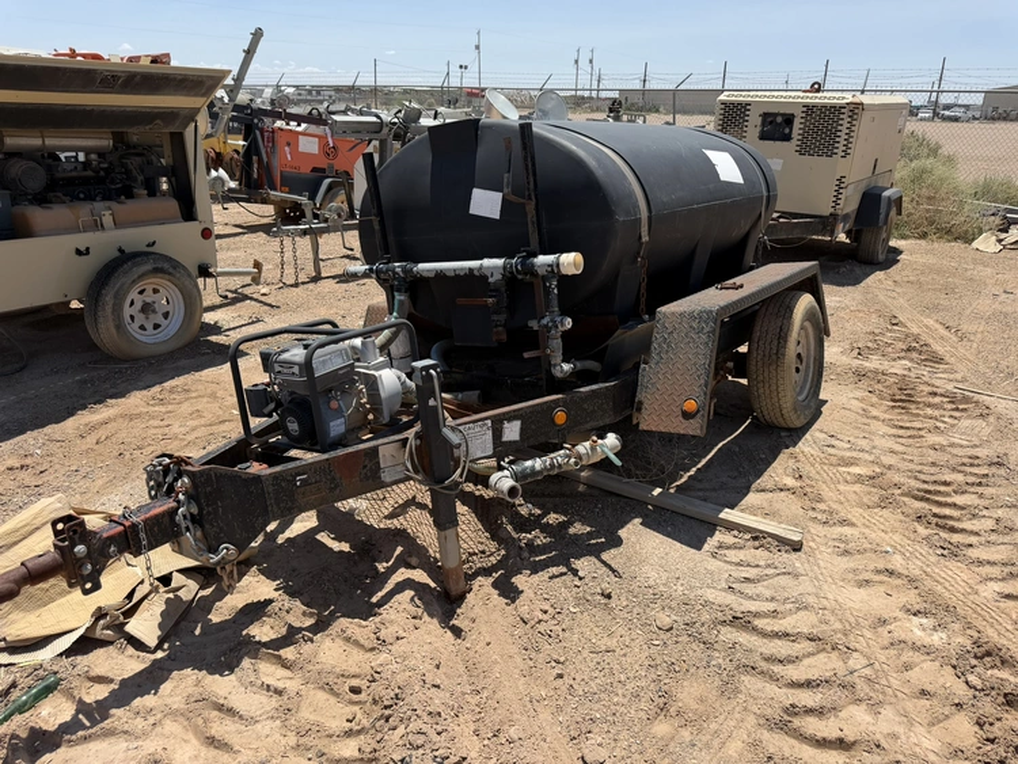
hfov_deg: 71.6
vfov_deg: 56.8
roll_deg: +0.0
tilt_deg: -19.6
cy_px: 382
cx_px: 509
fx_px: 706
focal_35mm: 24
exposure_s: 1/4673
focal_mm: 6.76
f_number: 1.78
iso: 80
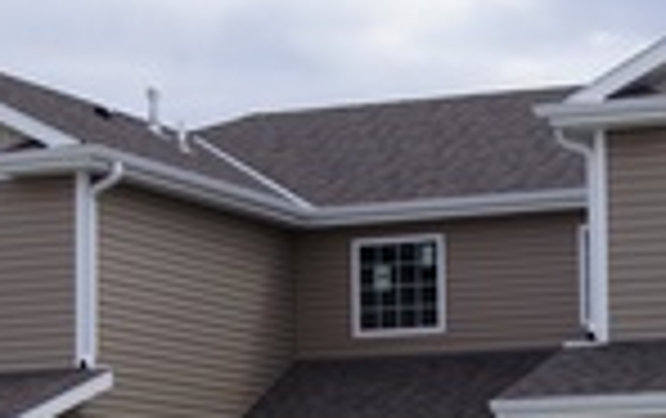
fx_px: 2490
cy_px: 360
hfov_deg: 15.1
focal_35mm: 137
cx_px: 562
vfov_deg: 9.6
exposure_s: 1/125
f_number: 13
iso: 100
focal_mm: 26
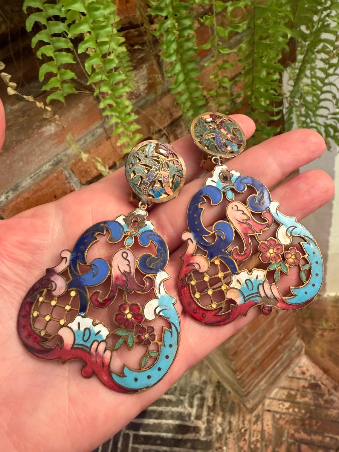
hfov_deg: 53.1
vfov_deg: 67.3
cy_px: 226
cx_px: 170
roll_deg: +21.2
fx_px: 339
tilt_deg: -43.8
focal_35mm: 26
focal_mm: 2.22
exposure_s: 1/50
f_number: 2.2
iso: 400
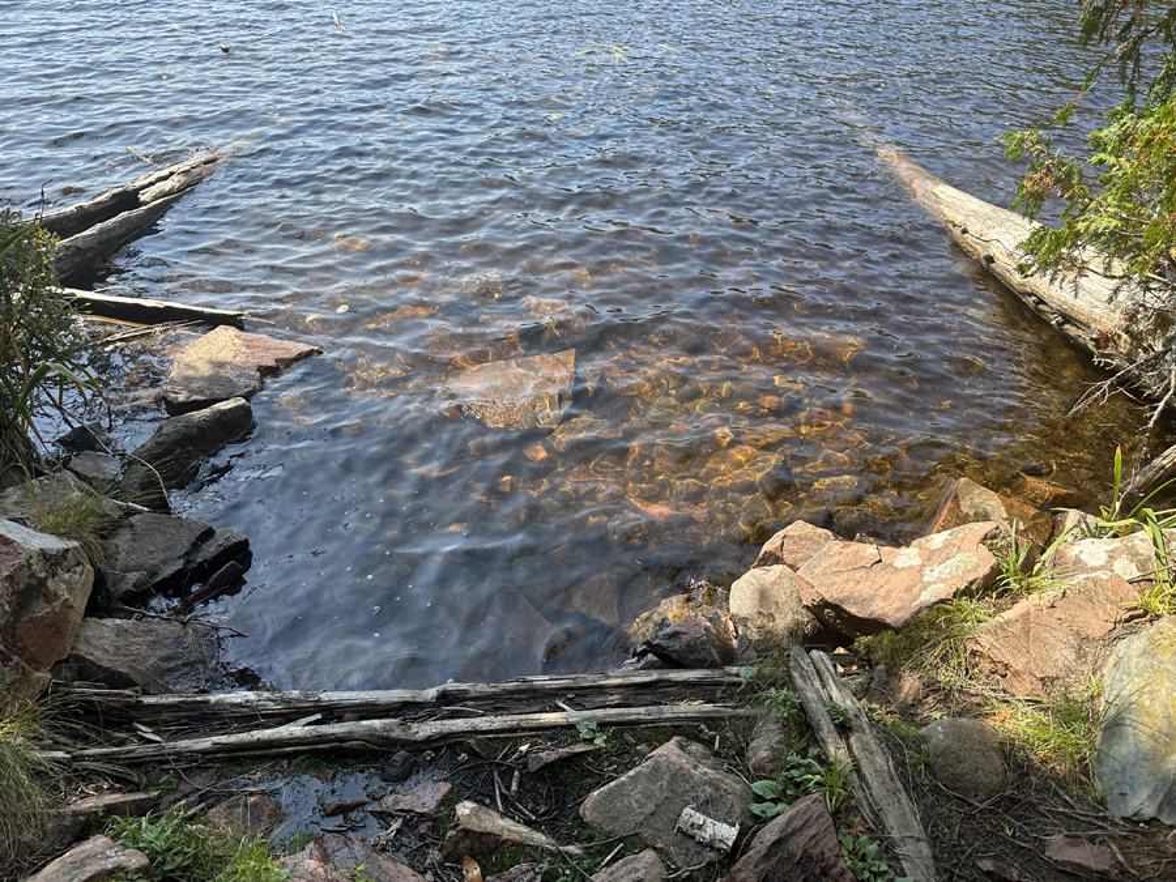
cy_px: 441
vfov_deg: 56.8
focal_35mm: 24
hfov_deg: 71.6
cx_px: 588
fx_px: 815
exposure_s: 1/943
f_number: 1.78
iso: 80
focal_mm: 6.86
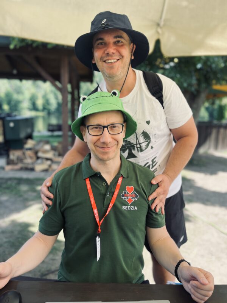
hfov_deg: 53.1
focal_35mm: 26
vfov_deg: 67.3
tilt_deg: -9.7
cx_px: 114
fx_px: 227
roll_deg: -1.9
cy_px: 152
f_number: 1.6
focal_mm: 5.1
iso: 50
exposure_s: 1/340
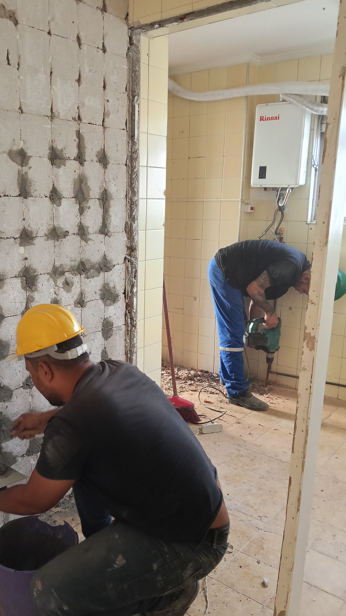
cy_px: 310
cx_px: 123
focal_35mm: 30
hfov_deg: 38.6
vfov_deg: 64.3
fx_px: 489
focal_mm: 3.98
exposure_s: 1/40
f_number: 1.8
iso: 640
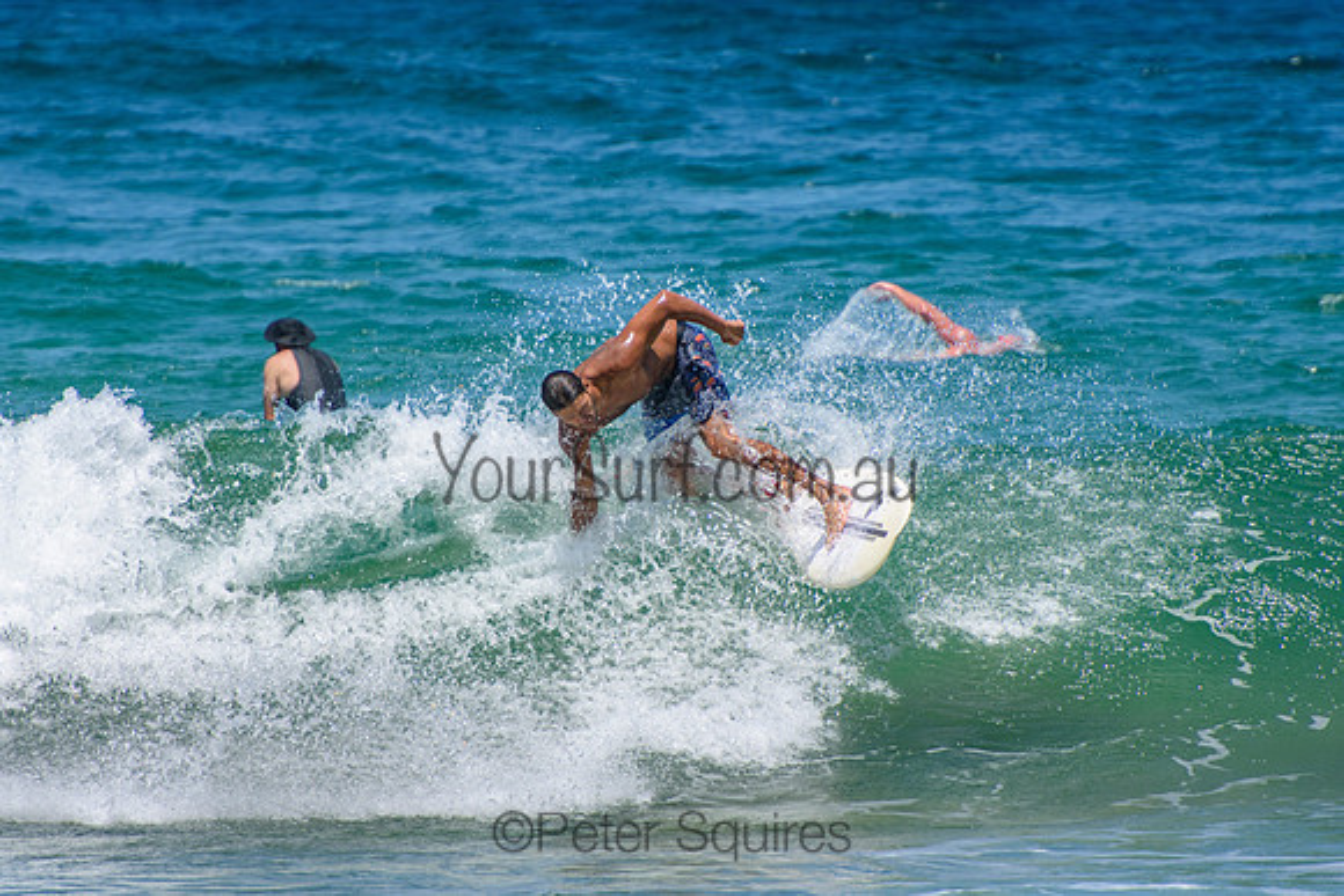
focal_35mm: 600
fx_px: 22404
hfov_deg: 3.4
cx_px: 672
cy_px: 448
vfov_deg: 2.3
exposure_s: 1/2000
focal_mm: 400
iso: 320
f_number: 5.6
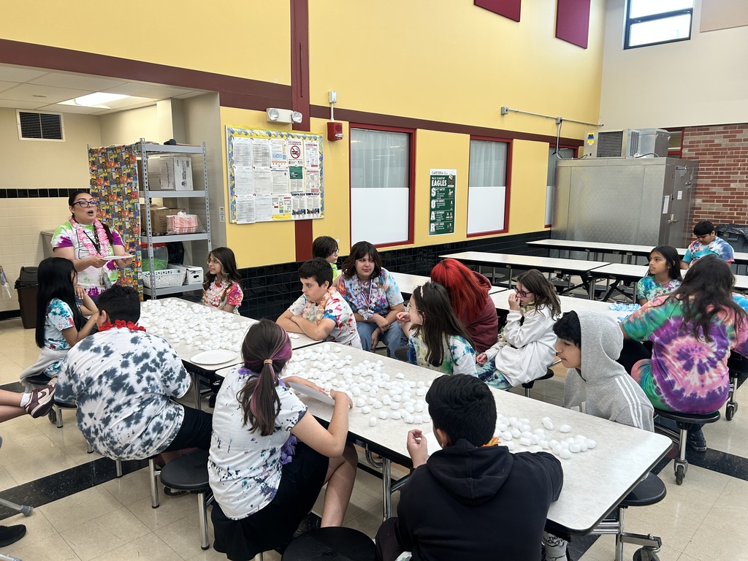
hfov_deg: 67.3
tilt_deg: -9.4
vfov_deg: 53.1
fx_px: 562
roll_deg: +0.2
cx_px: 374
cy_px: 280
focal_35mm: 26
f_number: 1.5
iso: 80
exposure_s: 1/120
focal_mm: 5.7
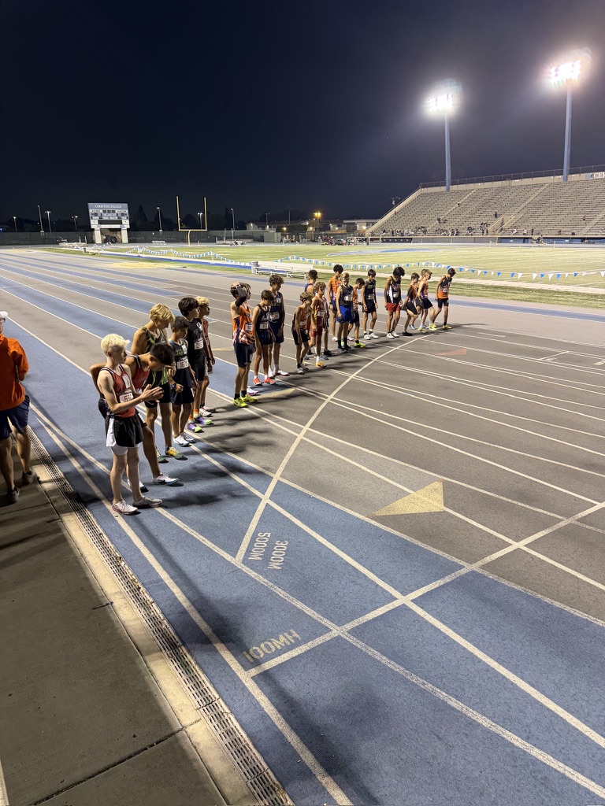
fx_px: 559
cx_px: 302
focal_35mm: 24
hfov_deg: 56.8
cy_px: 403
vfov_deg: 71.6
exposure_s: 1/60
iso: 400
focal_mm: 6.76
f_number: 1.78
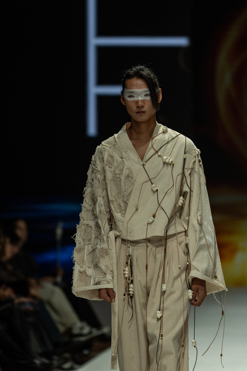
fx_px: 3087
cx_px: 124
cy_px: 186
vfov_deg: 6.9
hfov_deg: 4.6
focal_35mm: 300
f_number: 3.2
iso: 200
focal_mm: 200
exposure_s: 1/250
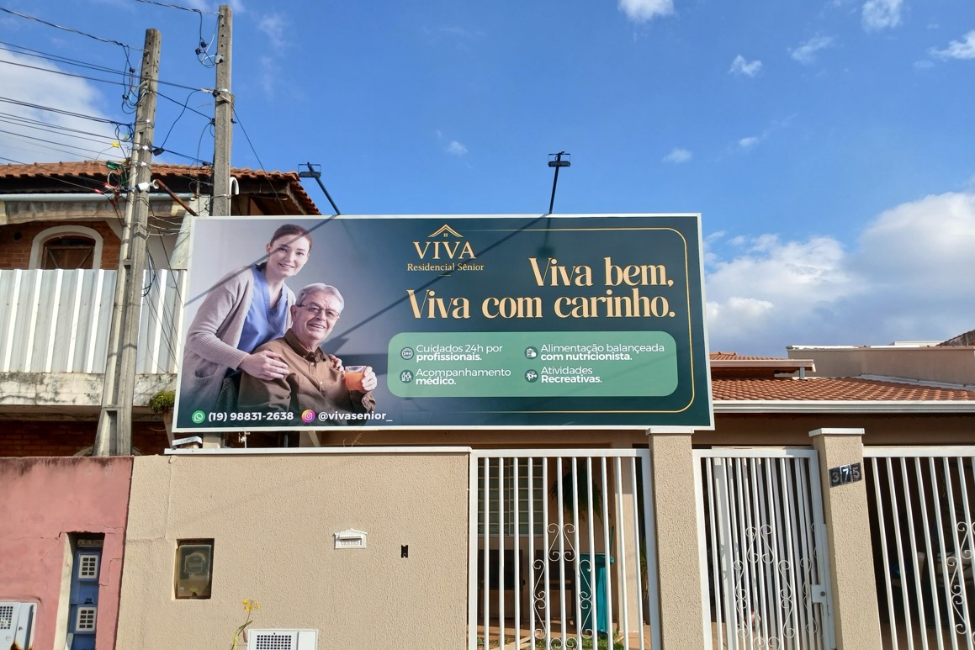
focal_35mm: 28
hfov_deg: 65.5
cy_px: 330
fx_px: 758
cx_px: 498
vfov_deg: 46.4
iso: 20
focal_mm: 3.98
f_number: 1.8
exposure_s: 1/517
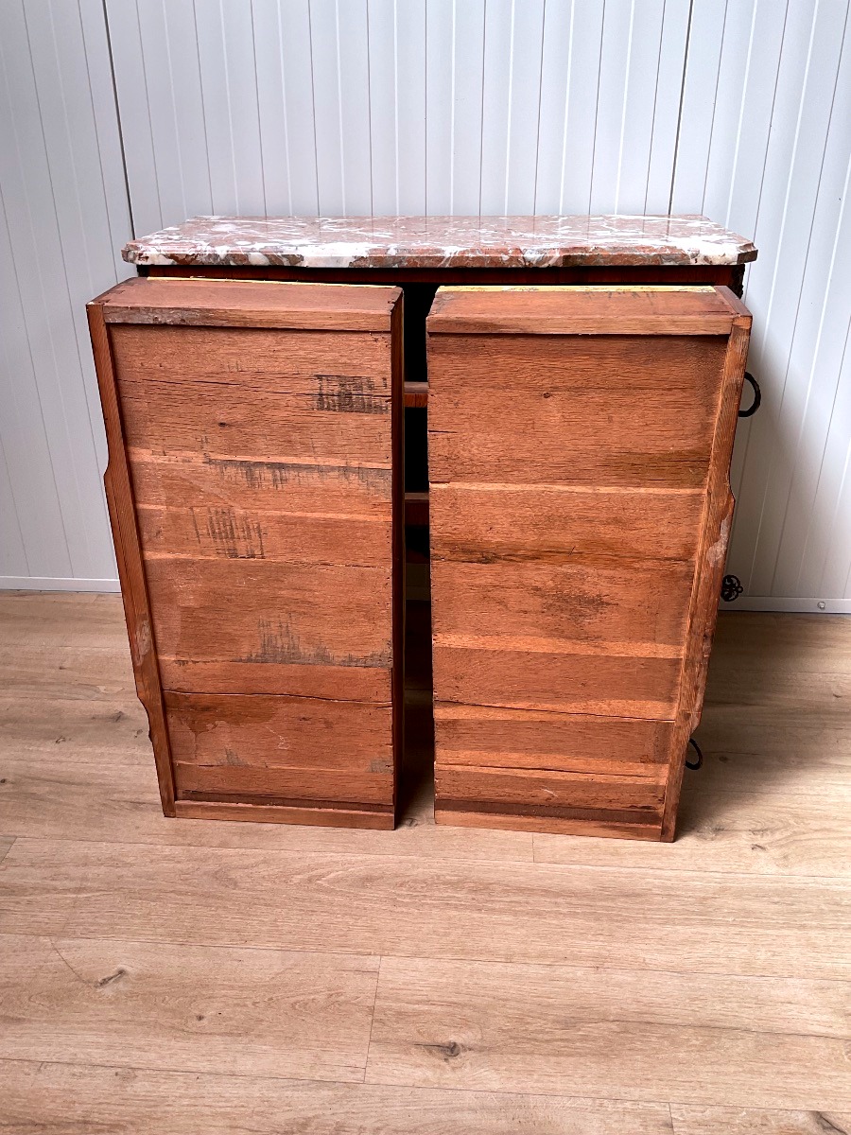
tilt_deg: -26.1
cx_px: 426
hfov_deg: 48.2
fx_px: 951
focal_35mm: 29
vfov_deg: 61.7
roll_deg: +0.4
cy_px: 568
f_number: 1.8
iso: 20
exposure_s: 1/120
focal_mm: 3
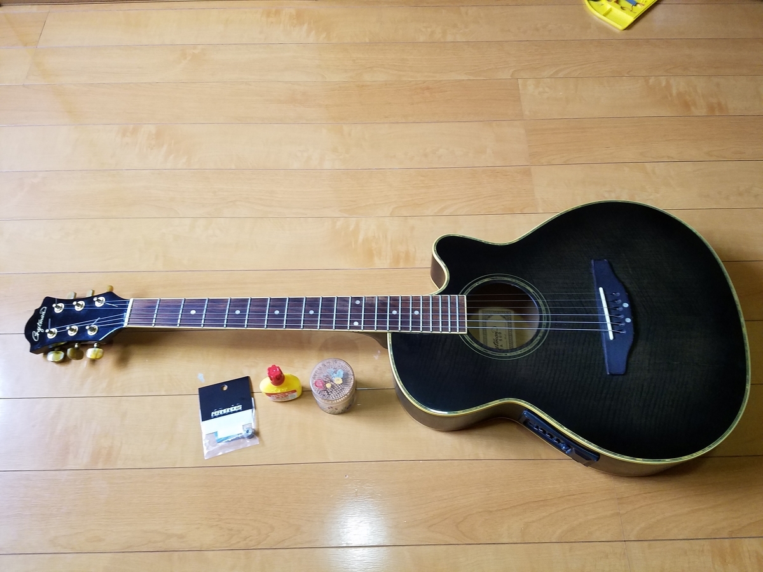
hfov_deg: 67.3
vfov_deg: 53.1
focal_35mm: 26
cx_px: 382
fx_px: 573
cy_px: 286
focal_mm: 4.2
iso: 160
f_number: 1.7
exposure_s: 1/25
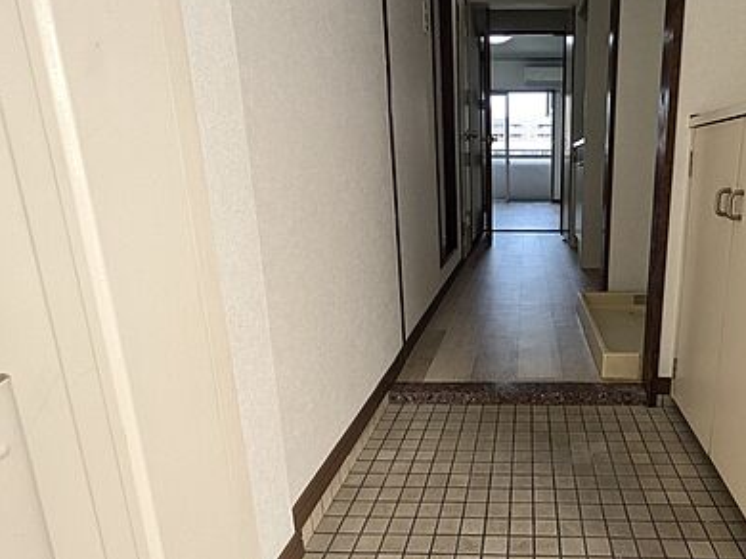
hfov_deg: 71.1
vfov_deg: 58.8
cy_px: 281
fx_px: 495
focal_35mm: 23
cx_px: 516
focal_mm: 1.83
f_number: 2.2
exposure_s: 1/120
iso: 76
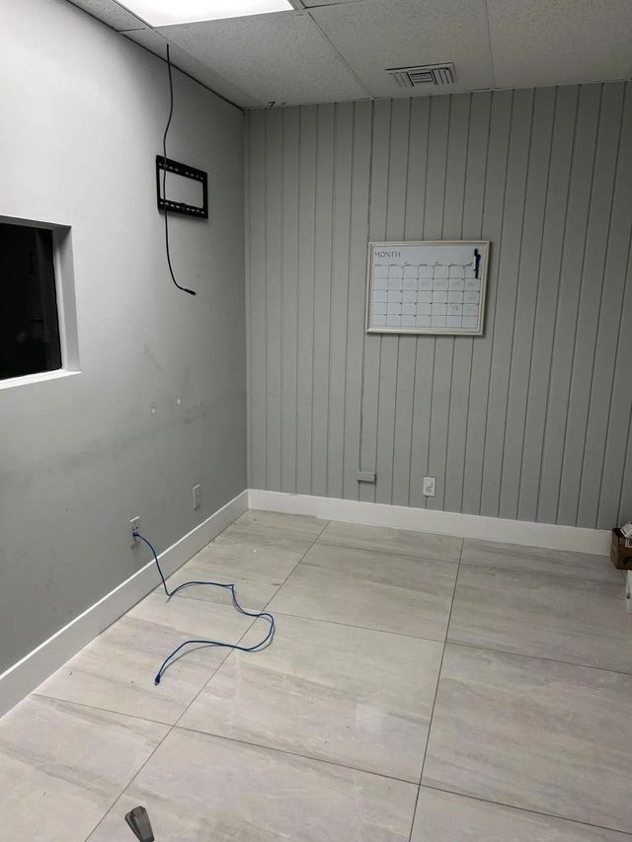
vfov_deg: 67.3
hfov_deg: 53.1
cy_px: 421
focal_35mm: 26
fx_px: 633
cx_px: 316
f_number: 1.5
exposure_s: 1/120
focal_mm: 5.7
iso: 64
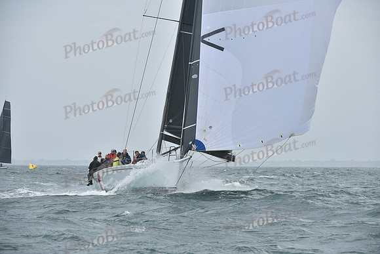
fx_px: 2112
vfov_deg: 6.9
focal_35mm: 200
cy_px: 127
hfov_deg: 10.3
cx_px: 190
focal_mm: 200
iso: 320
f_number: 7.1
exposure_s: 1/1000
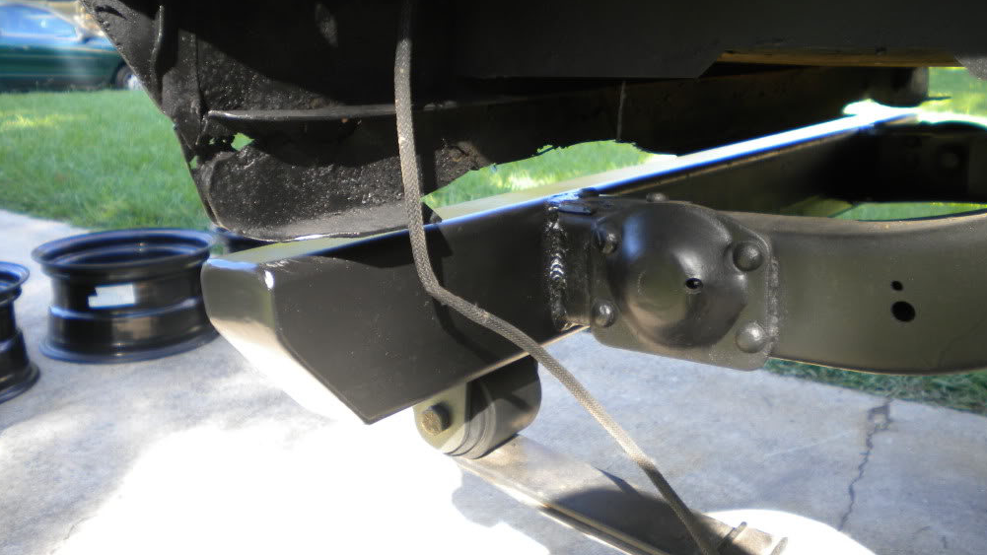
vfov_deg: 30.3
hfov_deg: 51.6
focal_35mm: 39
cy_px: 217
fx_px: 1021
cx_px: 496
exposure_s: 1/66
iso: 80
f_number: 3.1
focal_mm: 6.3
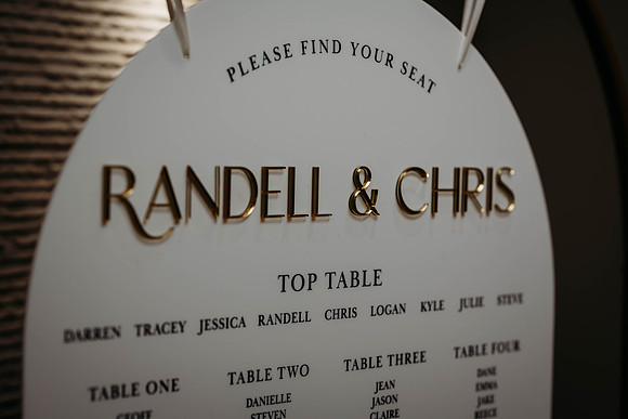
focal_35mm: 85
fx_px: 1483
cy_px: 210
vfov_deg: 16.1
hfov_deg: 23.9
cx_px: 314
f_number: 2.8
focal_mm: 85
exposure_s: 1/1000
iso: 400
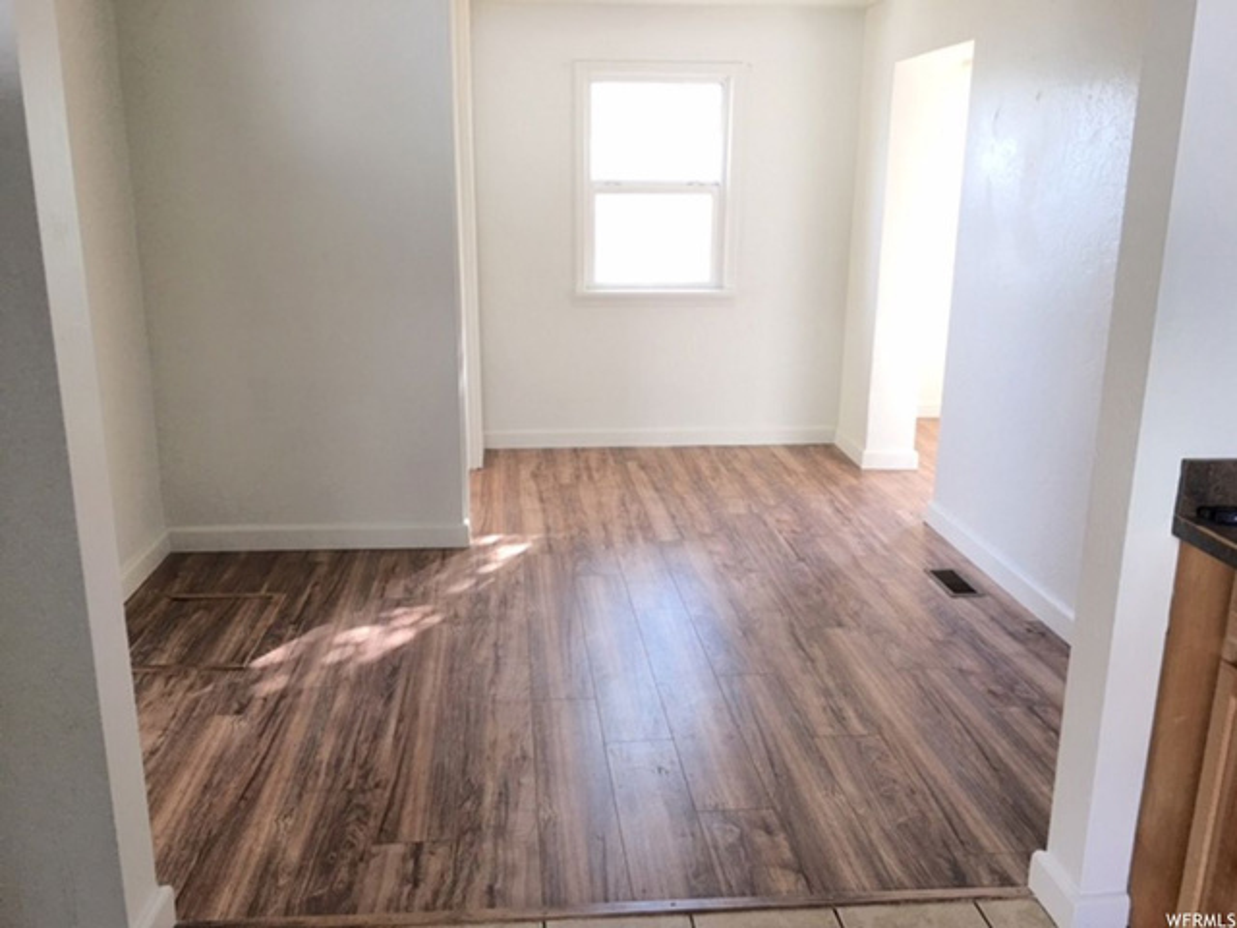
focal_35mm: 29
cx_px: 618
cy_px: 464
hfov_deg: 61.7
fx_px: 1036
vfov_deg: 48.2
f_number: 2.2
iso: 32
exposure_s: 1/30
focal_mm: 4.15
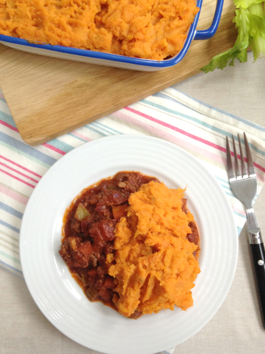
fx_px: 337
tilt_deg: -82.6
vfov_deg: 55.4
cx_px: 132
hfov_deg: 42.9
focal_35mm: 33
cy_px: 177
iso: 160
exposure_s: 1/20
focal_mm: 4.12
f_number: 2.4
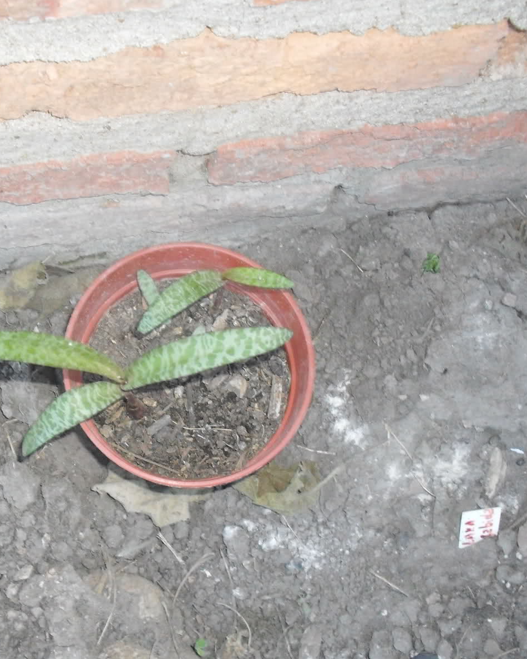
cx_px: 151
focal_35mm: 50
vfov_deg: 37.3
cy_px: 327
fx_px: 975
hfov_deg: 29.9
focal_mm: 6.3
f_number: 2.8
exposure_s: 1/45
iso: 200
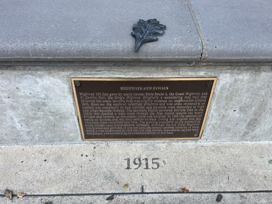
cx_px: 136
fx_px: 204
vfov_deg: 53.1
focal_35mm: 26
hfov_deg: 67.3
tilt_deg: -51.2
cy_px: 102
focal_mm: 5.1
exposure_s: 1/121
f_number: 1.6
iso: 40
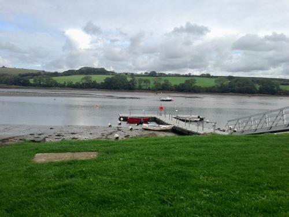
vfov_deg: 42.9
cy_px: 108
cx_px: 144
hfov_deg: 55.4
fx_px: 276
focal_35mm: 33
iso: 50
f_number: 2.4
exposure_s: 1/1323
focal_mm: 4.12
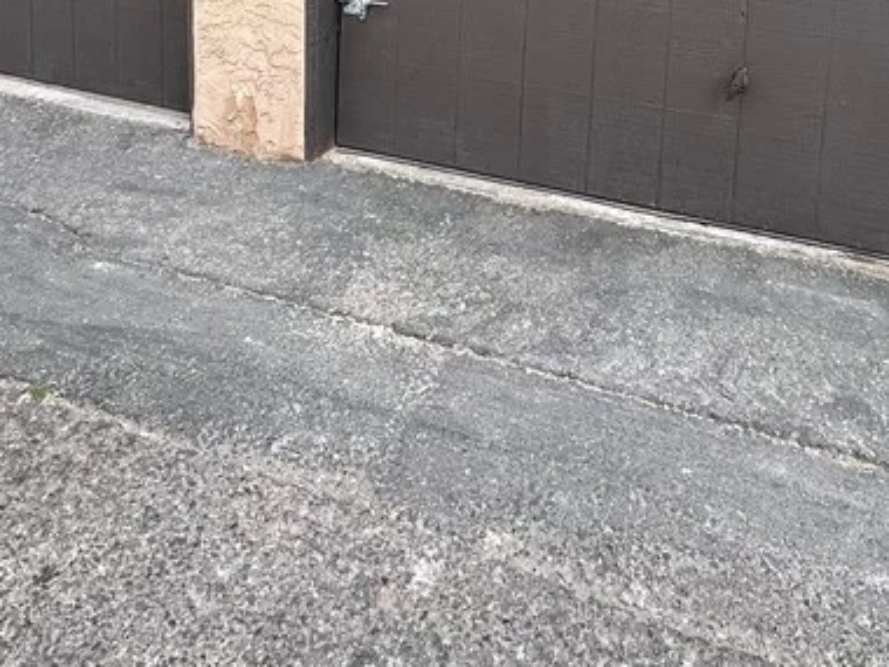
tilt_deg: -10.4
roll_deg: -1.1
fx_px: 899
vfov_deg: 34.9
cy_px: -70
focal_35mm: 35
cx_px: 494
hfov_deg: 52.5
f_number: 1.8
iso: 32
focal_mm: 1.57
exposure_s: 1/252
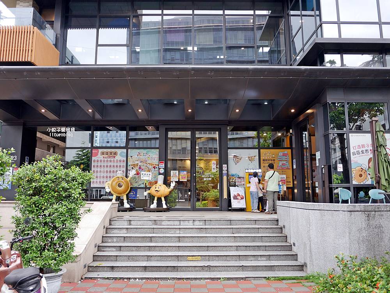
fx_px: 316
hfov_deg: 63.4
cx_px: 195
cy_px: 146
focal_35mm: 28
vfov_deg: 49.8
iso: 320
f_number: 2.5
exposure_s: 1/60
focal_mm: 14
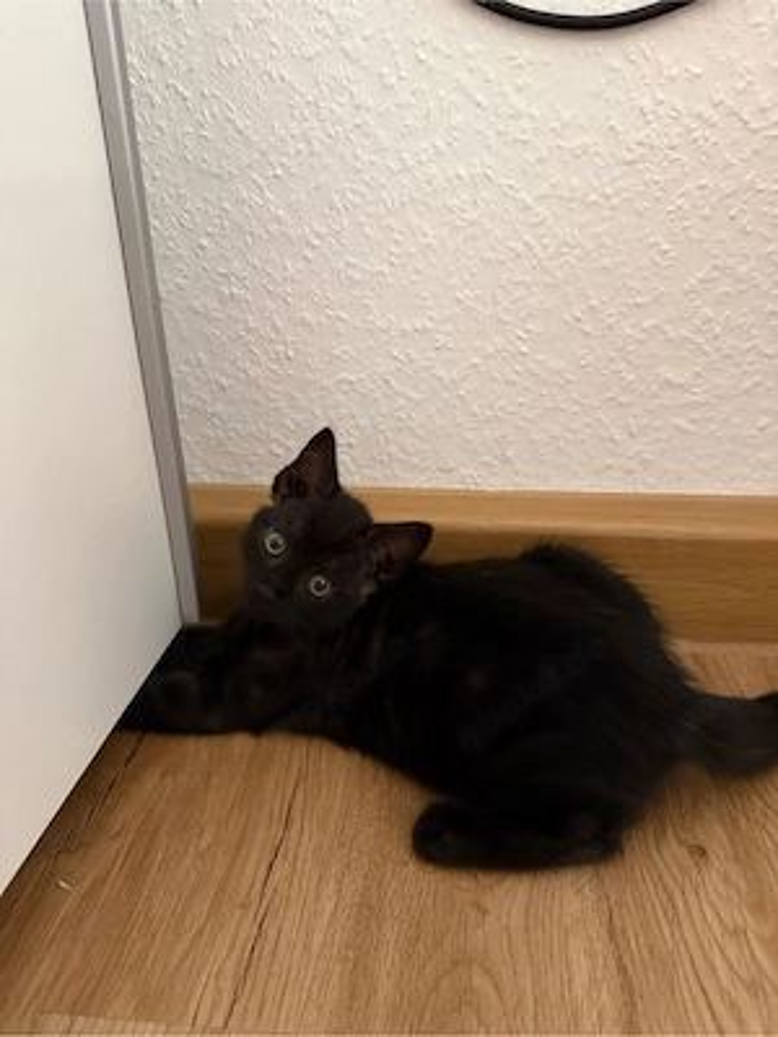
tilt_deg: -23.5
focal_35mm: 24
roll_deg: +1.2
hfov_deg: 56.8
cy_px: 518
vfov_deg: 71.6
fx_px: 719
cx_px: 389
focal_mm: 6.76
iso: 1000
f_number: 1.78
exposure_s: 1/40
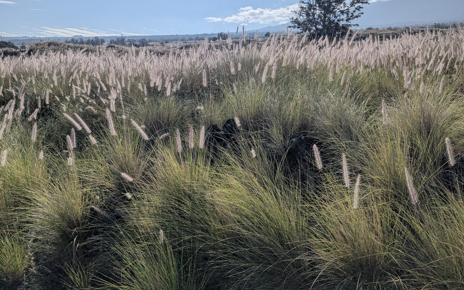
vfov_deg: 36.9
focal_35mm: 34
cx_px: 232
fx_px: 430
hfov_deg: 56.7
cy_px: 96
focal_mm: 6.81
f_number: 1.85
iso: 42
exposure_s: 1/16129
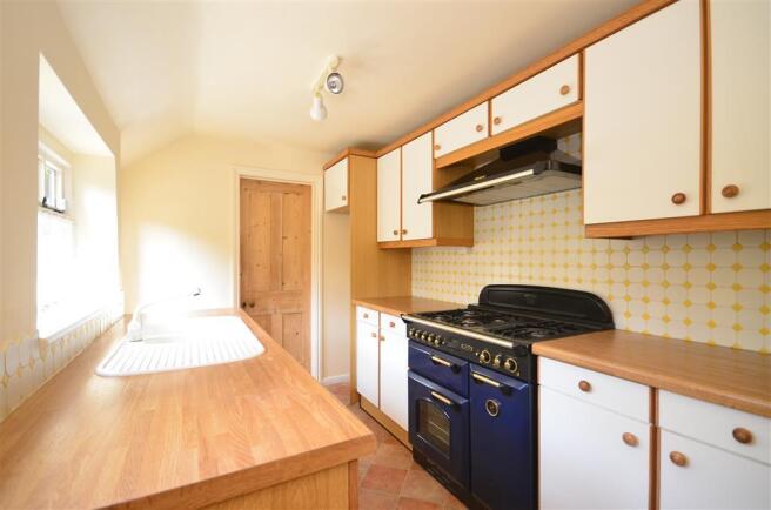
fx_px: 353
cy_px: 255
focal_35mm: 16
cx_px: 386
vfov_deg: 71.8
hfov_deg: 95.1
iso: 200
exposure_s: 1/25
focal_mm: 11
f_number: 5
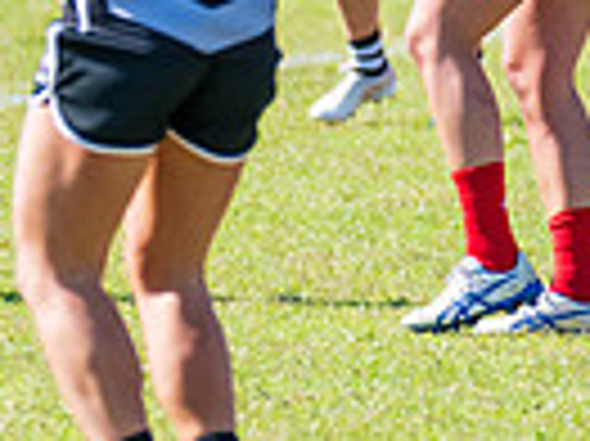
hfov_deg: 1.3
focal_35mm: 1587
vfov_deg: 0.9
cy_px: 151
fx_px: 27024
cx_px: -234
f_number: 6.3
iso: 800
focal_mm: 360
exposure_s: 1/2000
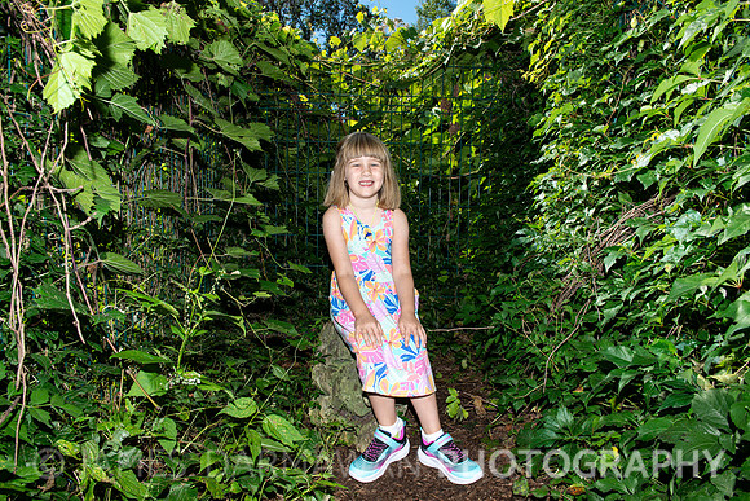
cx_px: 375
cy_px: 250
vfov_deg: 53.2
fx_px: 500
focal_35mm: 24
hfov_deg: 73.7
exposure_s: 1/100
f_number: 10
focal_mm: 24
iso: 100
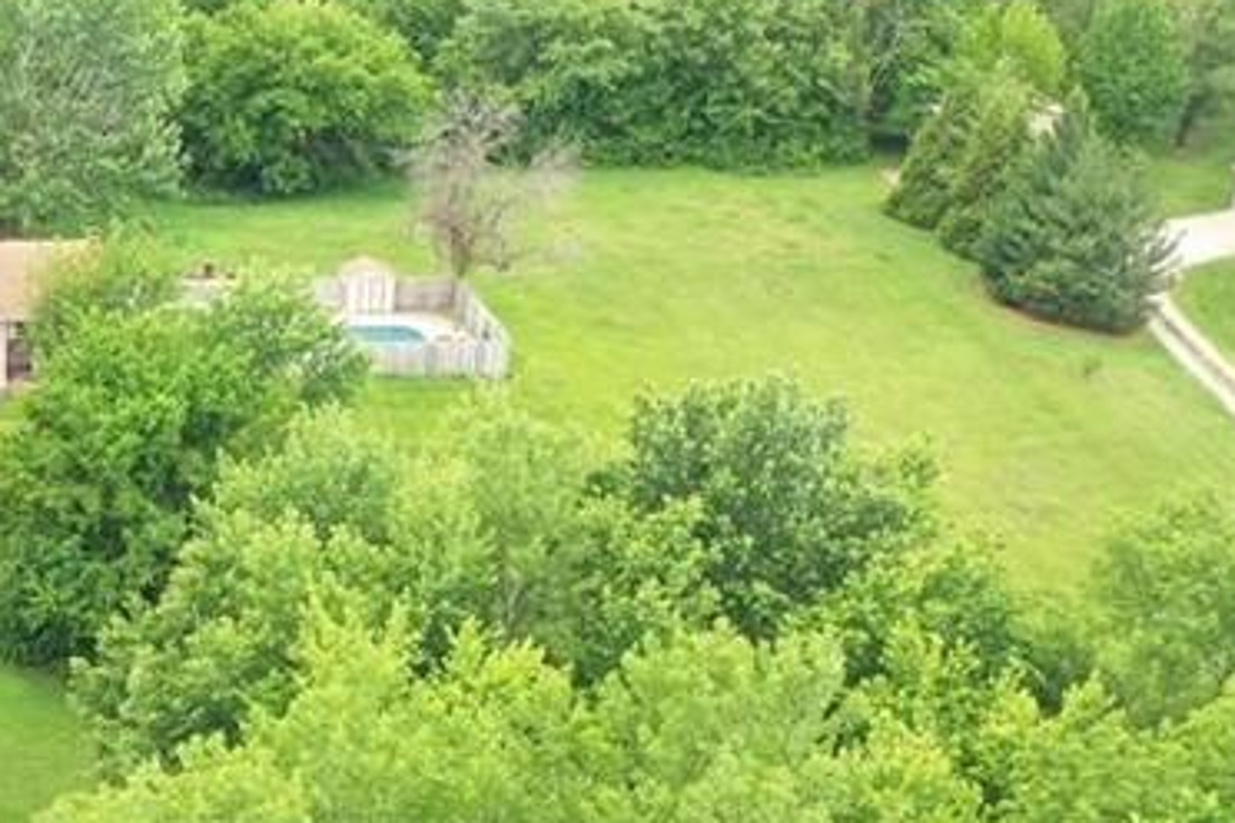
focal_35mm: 77
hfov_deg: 25.0
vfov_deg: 17.7
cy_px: 554
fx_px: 2641
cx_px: -3
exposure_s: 1/30
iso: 250
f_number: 2.8
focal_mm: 10.26
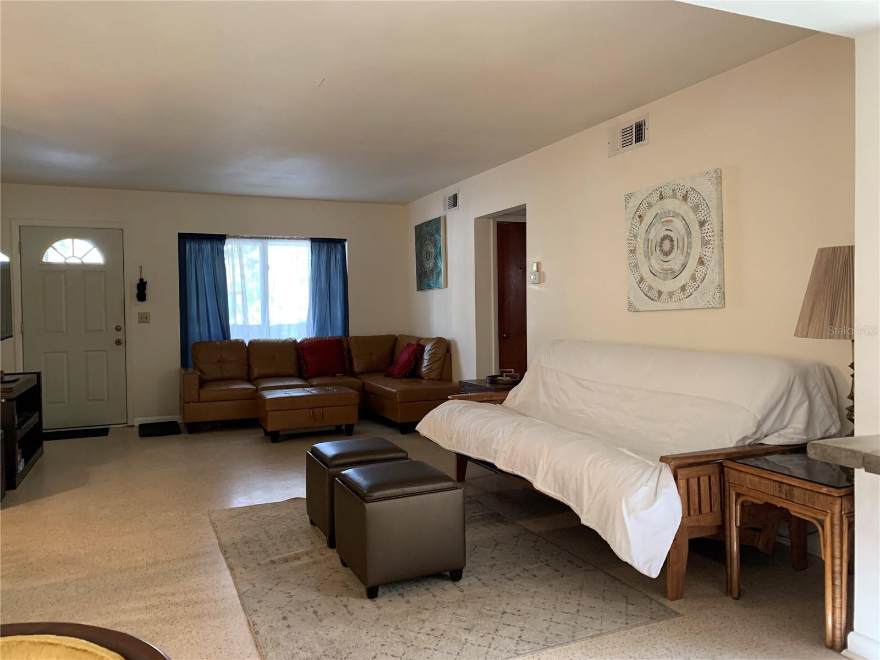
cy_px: 330
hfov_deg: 67.3
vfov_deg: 53.1
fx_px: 661
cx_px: 440
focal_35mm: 26
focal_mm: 4.2
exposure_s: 1/40
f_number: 1.8
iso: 250
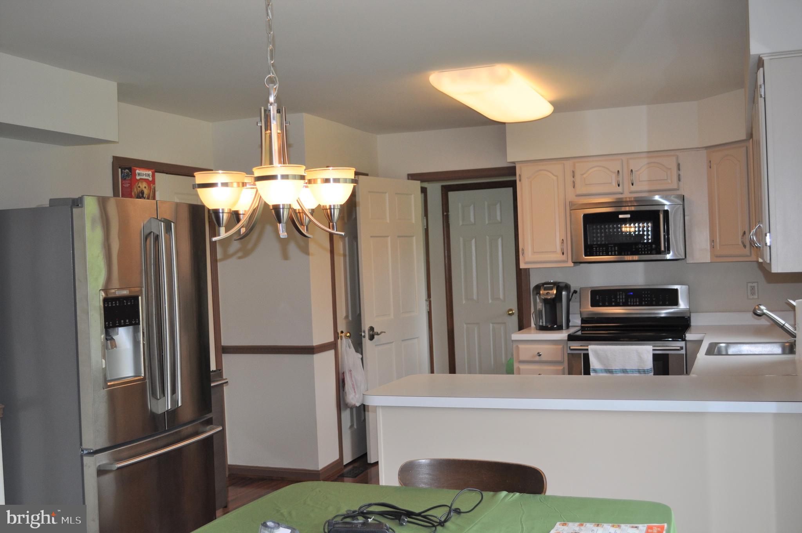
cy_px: 266
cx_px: 401
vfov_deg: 34.1
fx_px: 868
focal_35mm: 39
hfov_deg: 49.6
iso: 400
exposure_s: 1/200
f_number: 4.2
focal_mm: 26
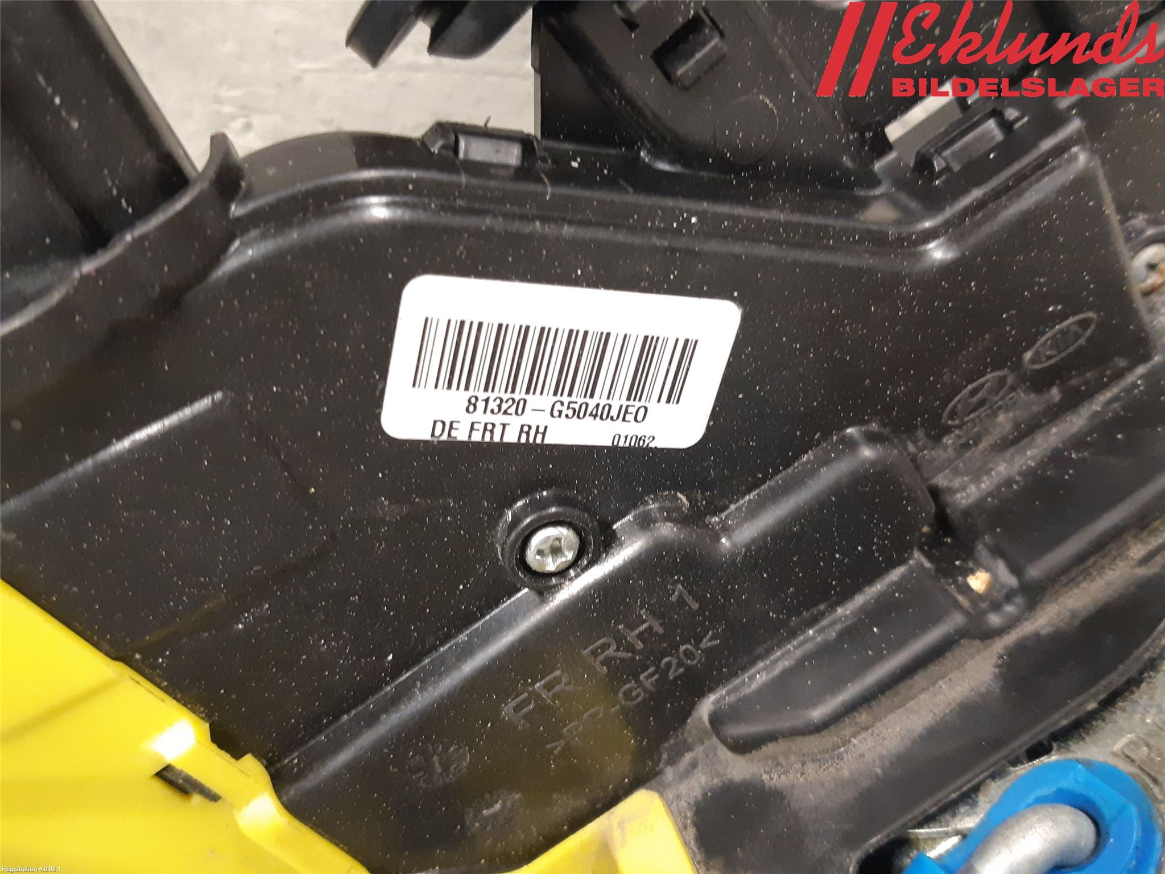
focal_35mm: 26
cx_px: 582
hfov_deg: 67.3
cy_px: 437
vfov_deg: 53.1
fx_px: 875
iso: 320
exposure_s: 1/25
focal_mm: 3.93
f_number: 1.7
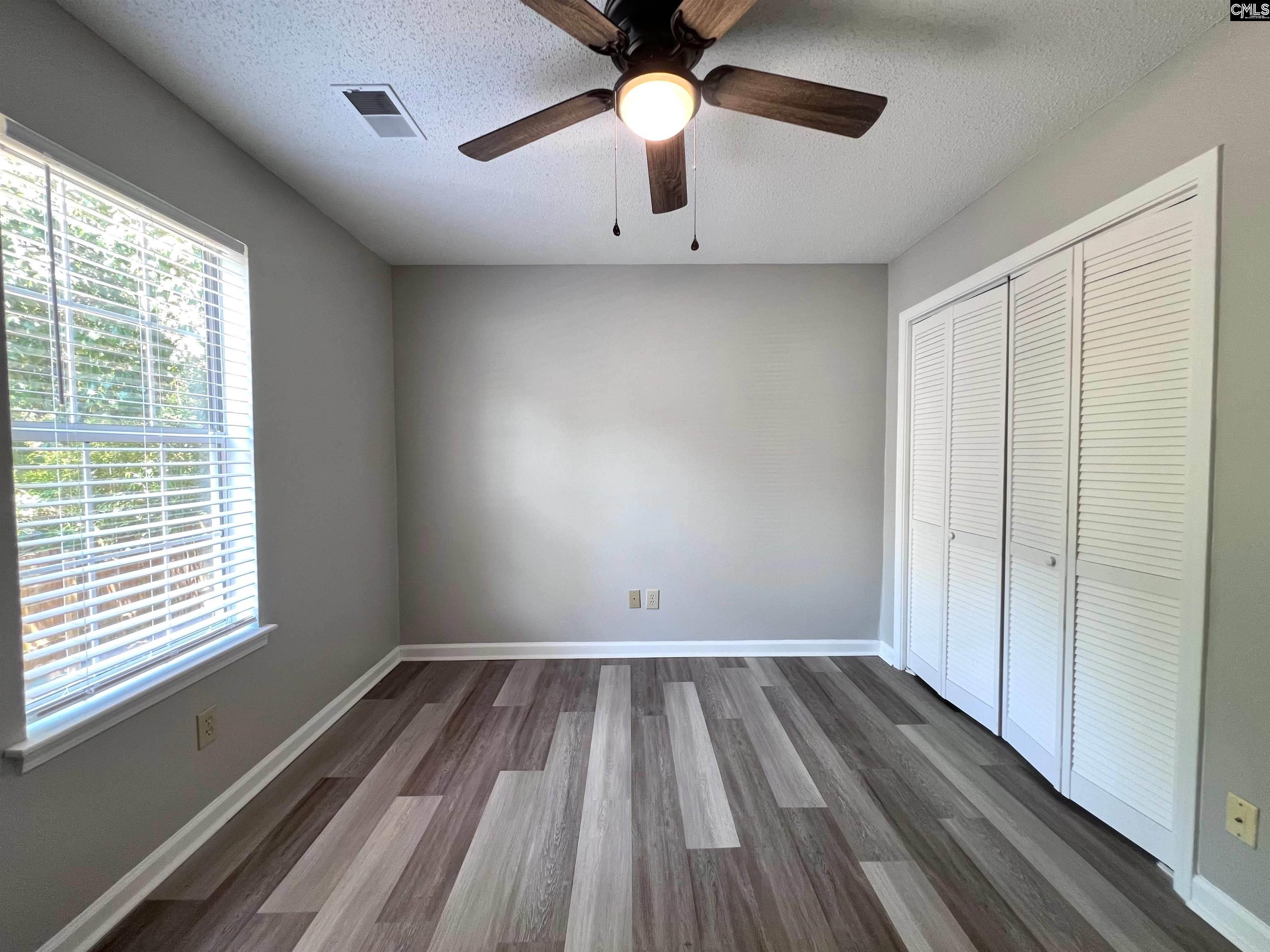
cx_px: 635
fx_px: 477
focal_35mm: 13
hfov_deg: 106.2
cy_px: 476
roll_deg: +0.9
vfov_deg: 89.9
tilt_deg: -4.4
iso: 125
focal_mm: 1.57
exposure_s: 1/60
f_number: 1.8
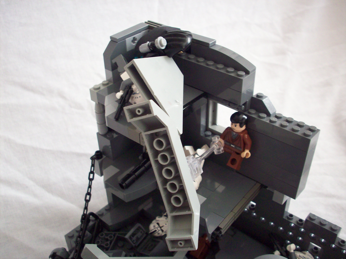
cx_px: 173
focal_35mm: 37
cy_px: 130
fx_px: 370
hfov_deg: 50.1
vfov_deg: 38.7
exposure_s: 1/13.5
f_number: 2.8
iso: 160
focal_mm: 6.2
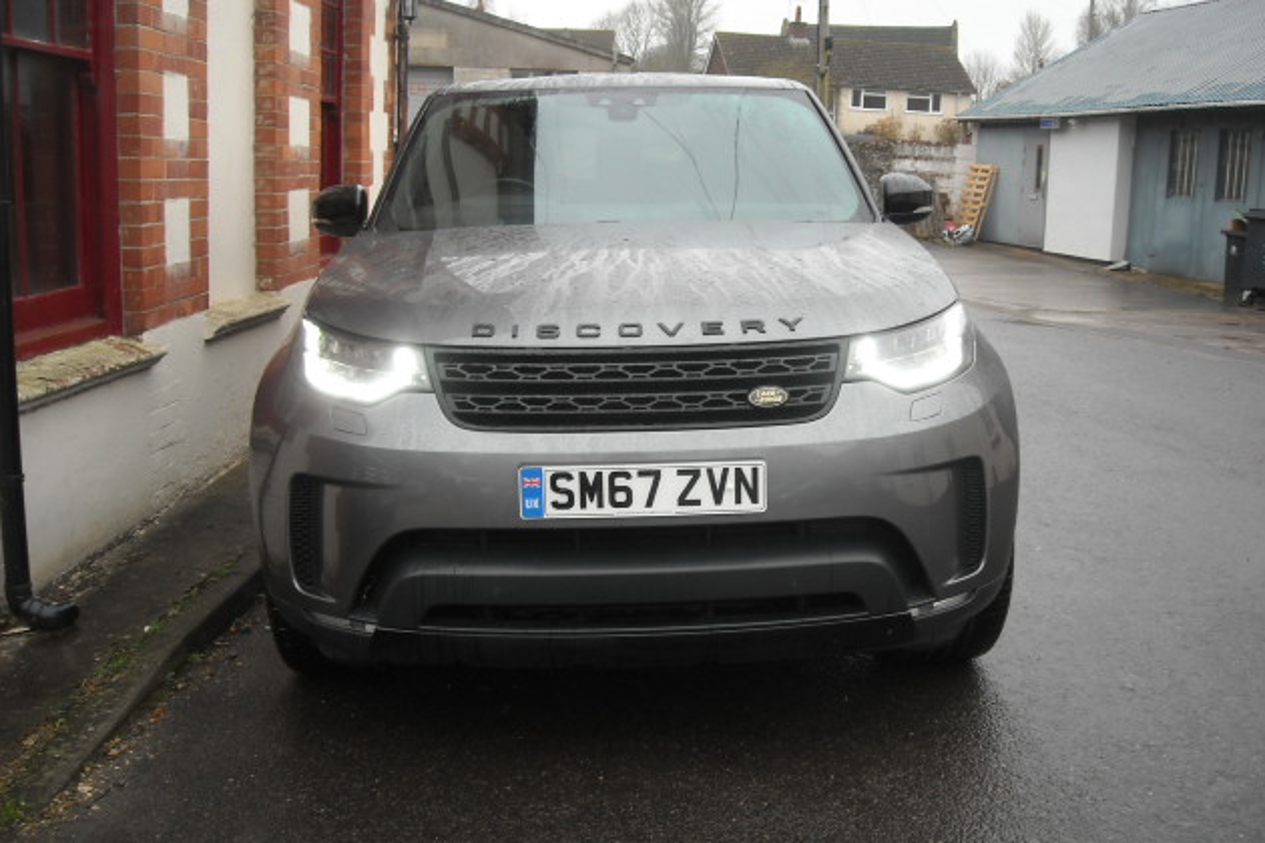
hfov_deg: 51.9
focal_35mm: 37
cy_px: 401
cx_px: 641
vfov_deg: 35.9
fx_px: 1300
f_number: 2.8
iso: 77
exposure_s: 1/60
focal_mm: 5.7
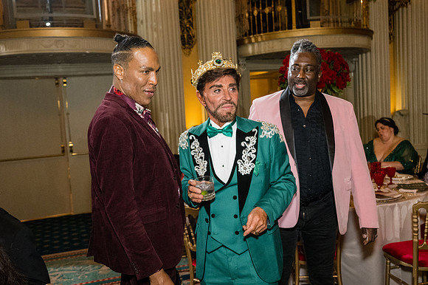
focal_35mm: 36
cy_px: 142
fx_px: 428
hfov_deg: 53.2
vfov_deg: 36.8
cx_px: 214
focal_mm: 24
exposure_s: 1/160
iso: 2500
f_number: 2.8
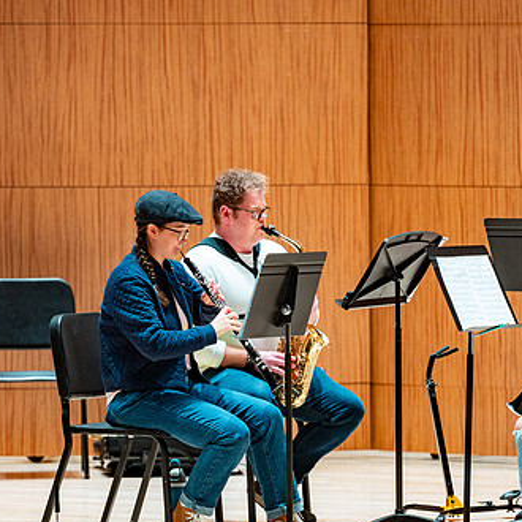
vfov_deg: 6.0
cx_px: 282
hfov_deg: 6.0
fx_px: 4965
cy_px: 293
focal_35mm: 291
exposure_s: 1/160
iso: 1000
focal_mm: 195
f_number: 2.8
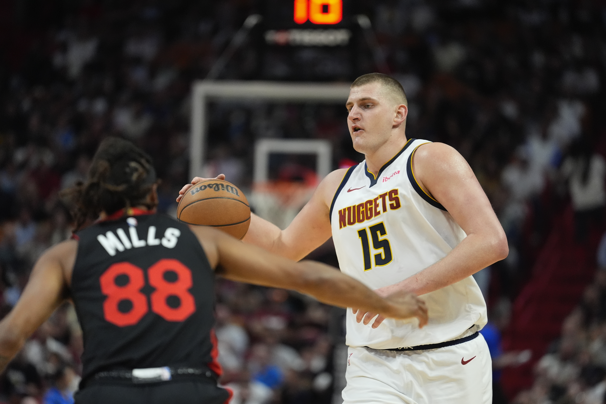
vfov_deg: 6.9
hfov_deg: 10.3
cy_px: 202
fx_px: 3366
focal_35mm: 200
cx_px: 303
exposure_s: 1/2000
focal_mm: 200
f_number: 2.8
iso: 5000
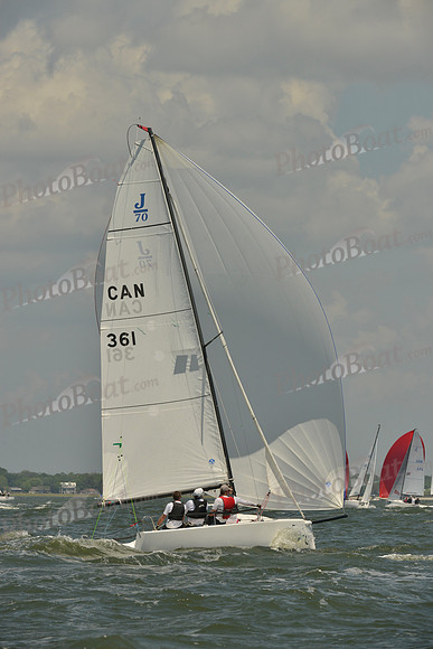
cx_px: 216
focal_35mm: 220
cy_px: 324
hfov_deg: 6.2
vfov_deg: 9.4
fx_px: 3966
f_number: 11
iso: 280
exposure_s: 1/1250
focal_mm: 220
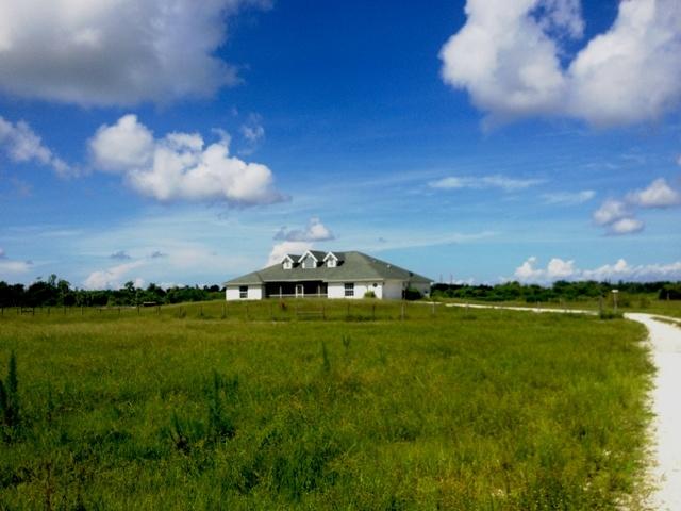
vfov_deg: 40.7
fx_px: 689
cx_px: 340
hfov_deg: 52.6
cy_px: 256
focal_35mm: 35
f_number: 2.4
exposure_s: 1/2304
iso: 50
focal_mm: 4.28
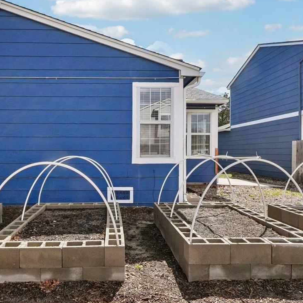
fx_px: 277
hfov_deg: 56.8
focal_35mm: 28
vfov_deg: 57.3
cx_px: 119
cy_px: 150
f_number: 9
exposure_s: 1/1600
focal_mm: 10
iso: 640
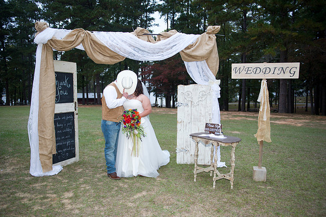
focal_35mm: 29
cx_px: 163
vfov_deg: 44.9
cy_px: 108
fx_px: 262
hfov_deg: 63.7
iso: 800
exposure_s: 1/100
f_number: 2.8
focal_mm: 29
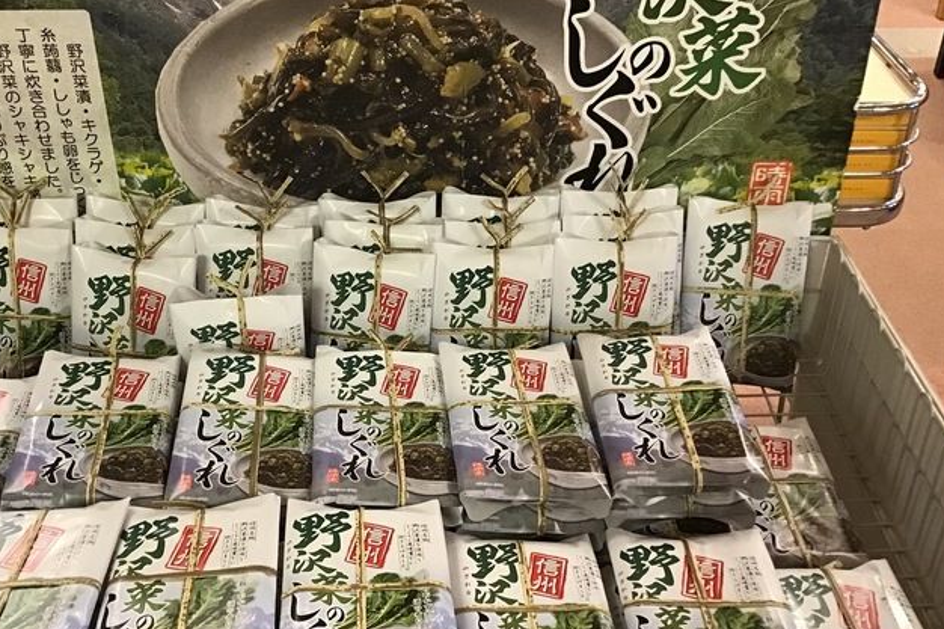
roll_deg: -0.7
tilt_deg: -33.9
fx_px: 1101
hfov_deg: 46.2
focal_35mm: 42
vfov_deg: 31.8
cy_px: 280
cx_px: 397
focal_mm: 3.3
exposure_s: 1/33
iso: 200
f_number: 2.4
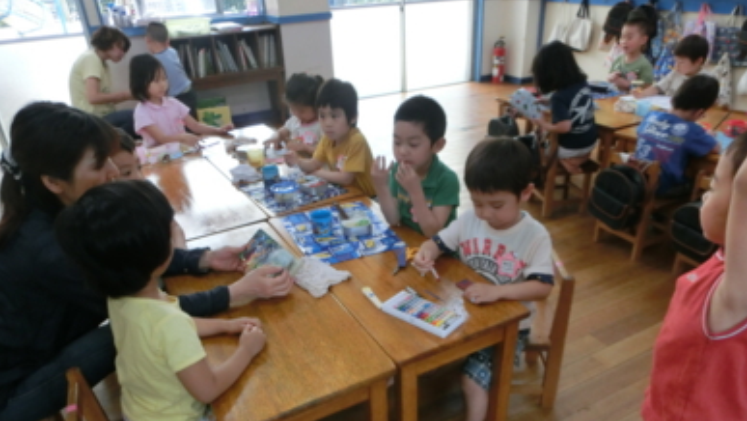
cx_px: 371
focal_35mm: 27
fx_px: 535
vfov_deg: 42.4
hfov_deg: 69.8
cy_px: 276
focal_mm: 4.24
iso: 200
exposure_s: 1/125
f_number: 3
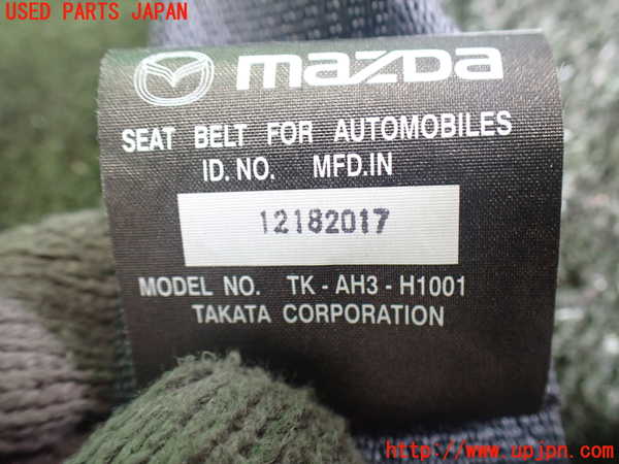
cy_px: 232
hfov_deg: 60.0
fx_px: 536
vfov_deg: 46.8
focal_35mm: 30
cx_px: 310
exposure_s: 1/50
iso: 800
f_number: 2.3
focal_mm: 5.4
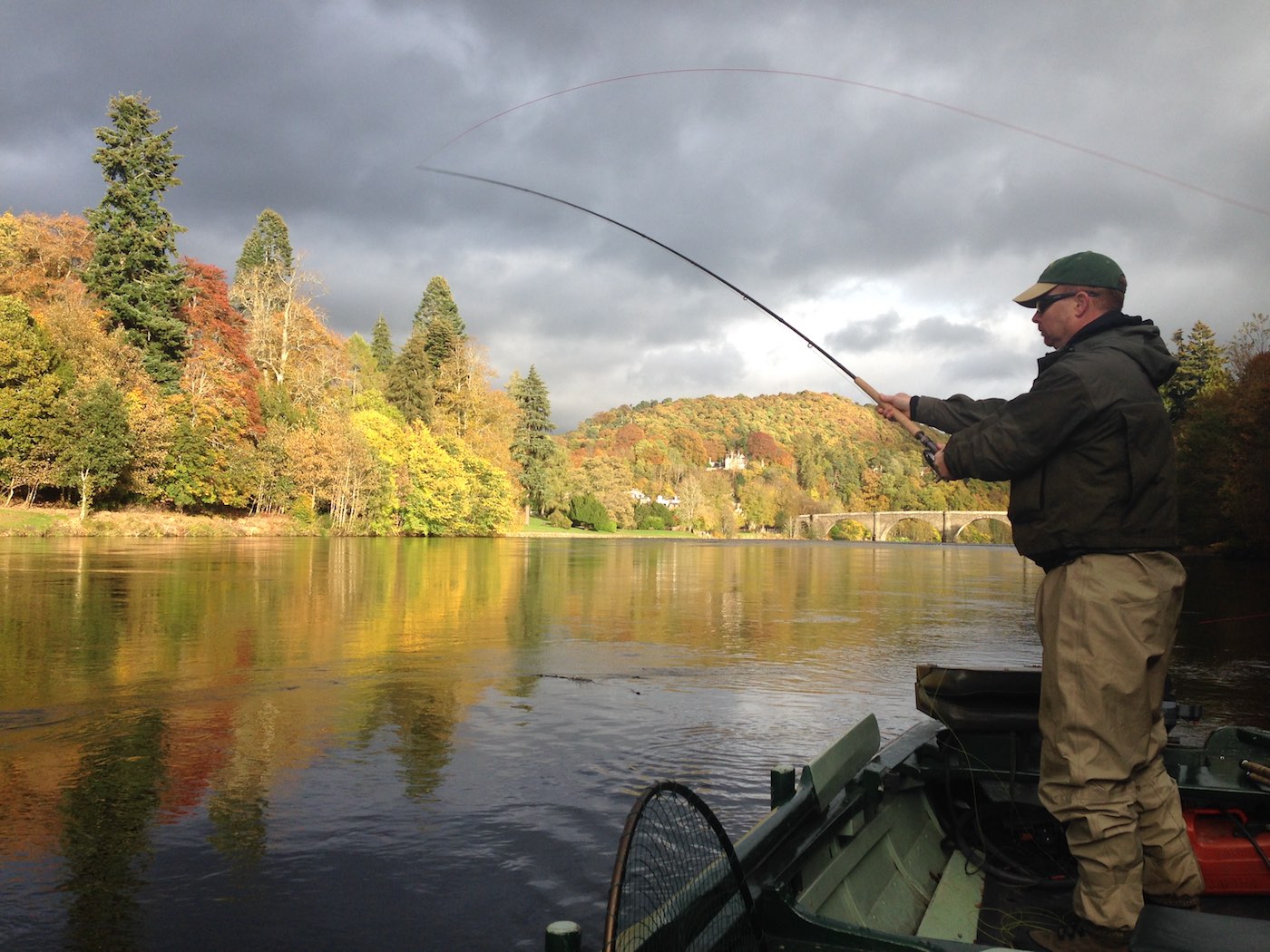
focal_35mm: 33
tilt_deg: +0.2
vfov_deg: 42.9
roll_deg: -2.1
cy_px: 476
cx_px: 635
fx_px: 1211
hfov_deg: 55.4
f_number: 2.4
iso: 50
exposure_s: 1/521
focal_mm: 4.12
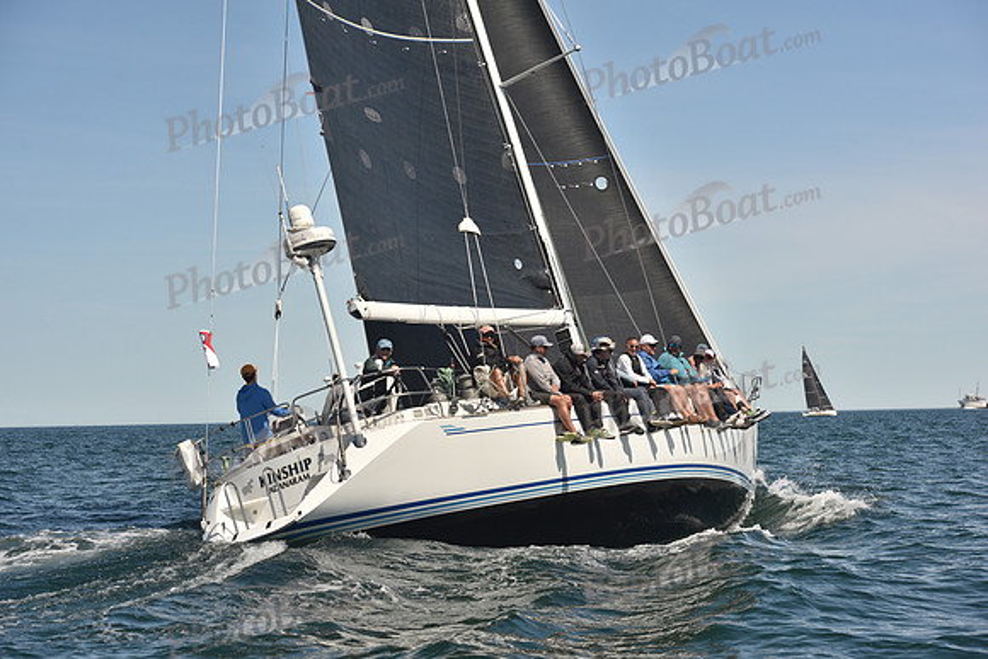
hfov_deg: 28.8
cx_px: 494
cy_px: 330
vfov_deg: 19.5
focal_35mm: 70
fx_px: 1921
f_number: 7.1
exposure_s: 1/640
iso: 250
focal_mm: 70
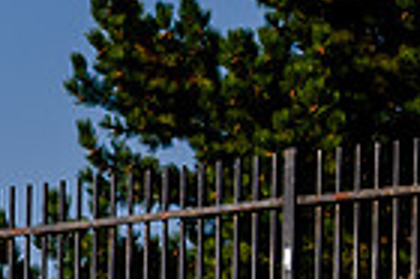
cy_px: 270
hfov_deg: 5.3
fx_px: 4486
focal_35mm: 385
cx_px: -432
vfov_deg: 3.6
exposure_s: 1/640
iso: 200
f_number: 10
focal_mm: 58
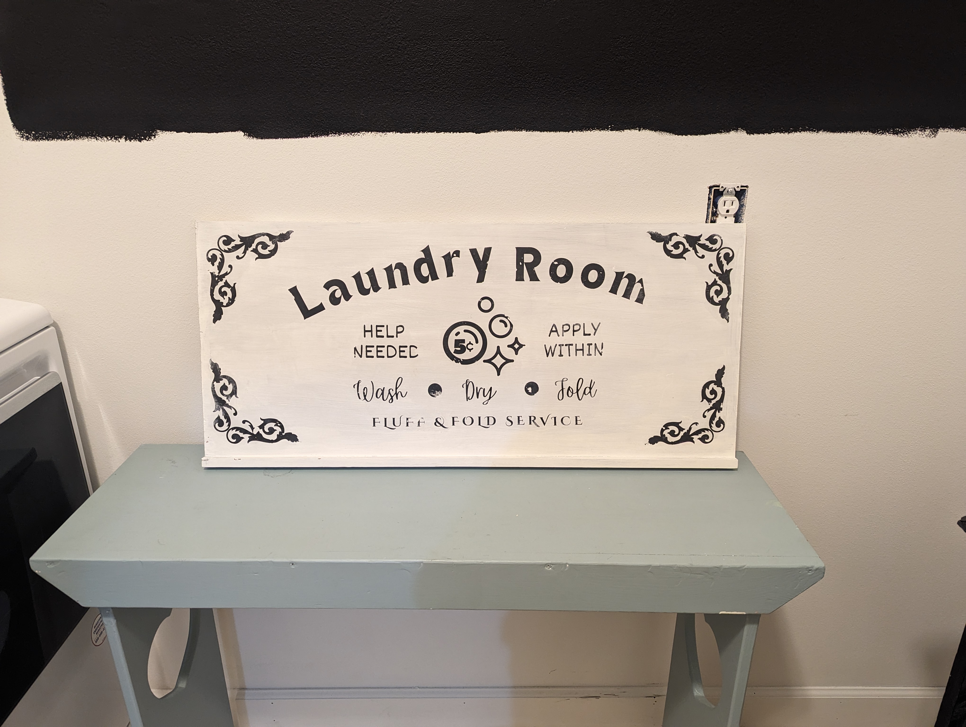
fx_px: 671
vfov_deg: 56.9
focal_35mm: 24
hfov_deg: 71.5
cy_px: 364
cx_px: 483
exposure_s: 1/23.8
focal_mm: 6.81
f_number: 1.85
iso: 427
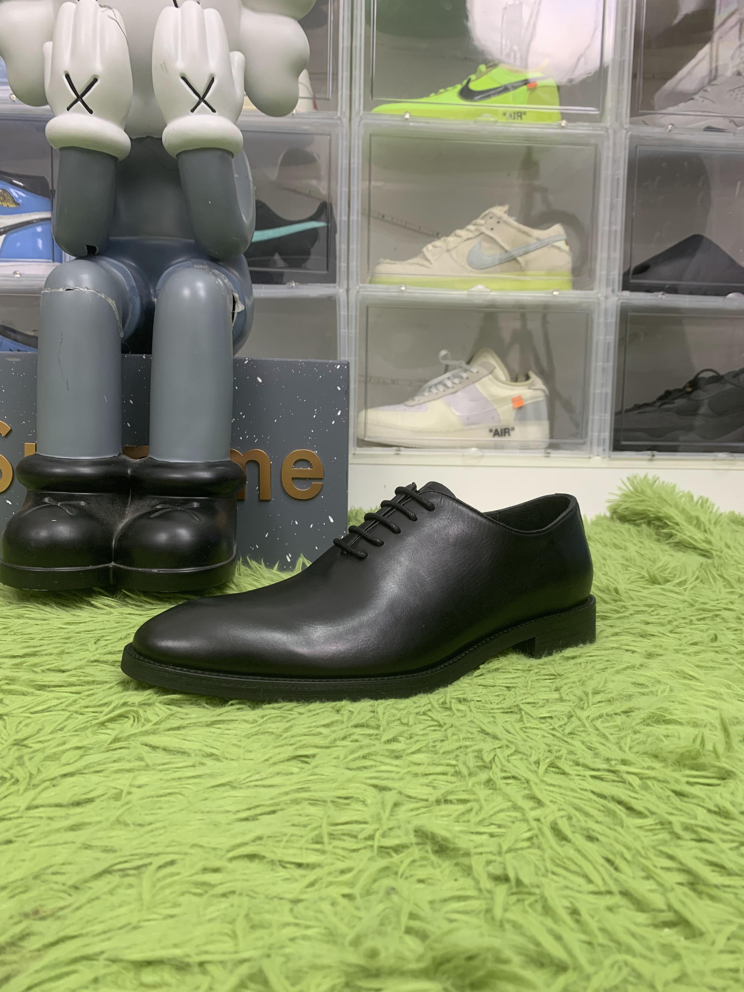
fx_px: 745
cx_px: 372
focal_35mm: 26
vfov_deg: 67.3
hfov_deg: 53.1
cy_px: 496
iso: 100
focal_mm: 4.25
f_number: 1.8
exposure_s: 1/60
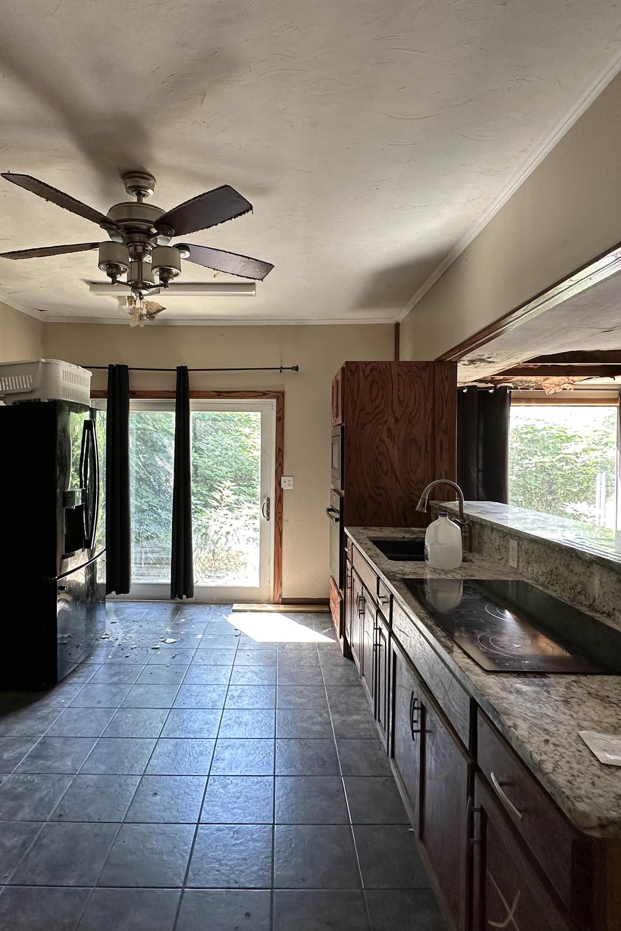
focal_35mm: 20
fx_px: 518
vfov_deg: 84.0
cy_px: 458
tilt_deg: -0.3
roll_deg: -1.3
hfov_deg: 61.7
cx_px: 273
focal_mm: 2.22
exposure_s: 1/99
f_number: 2.2
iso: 160
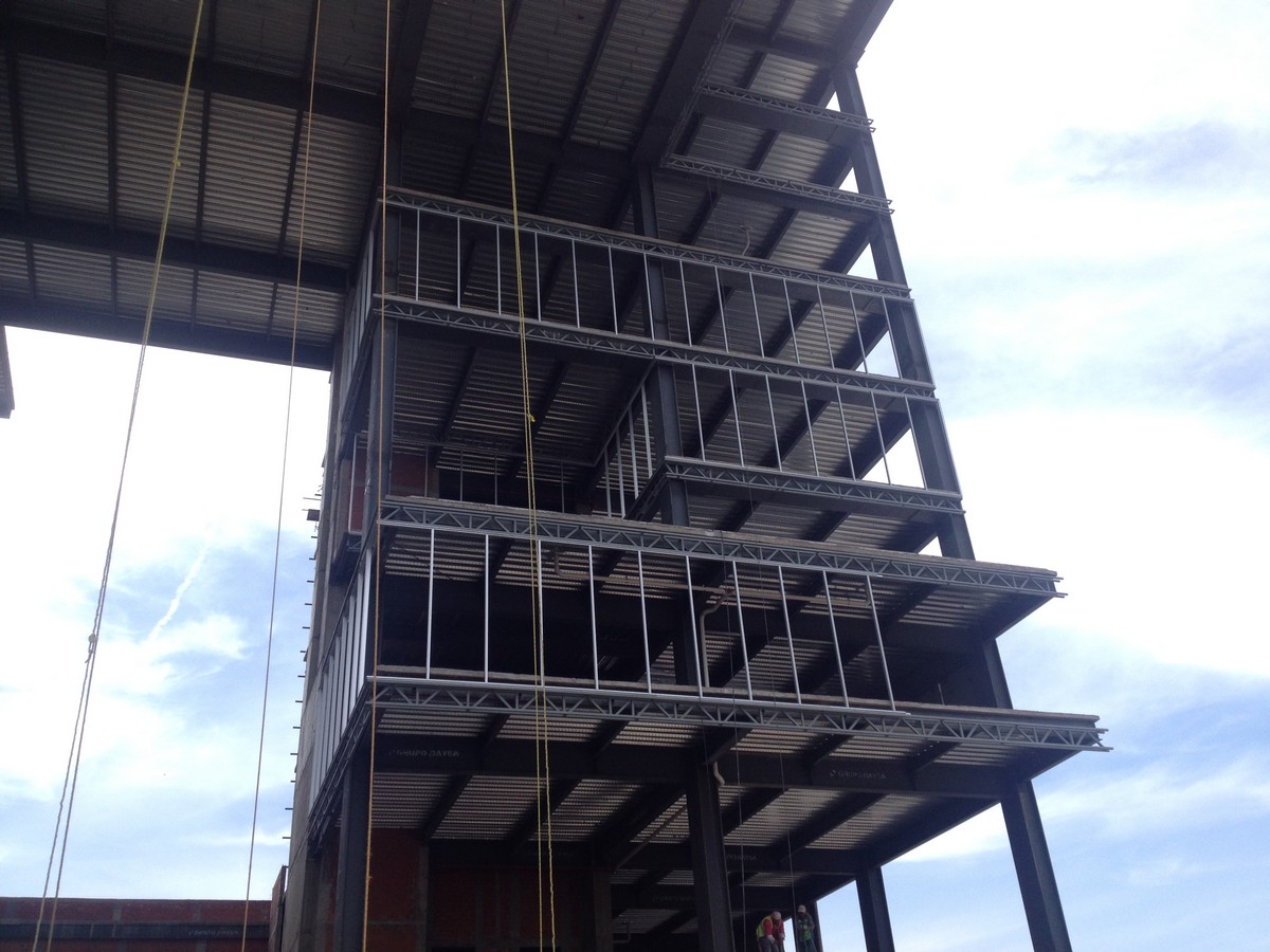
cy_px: 476
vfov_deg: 40.7
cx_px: 635
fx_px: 1284
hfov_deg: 52.6
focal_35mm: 35
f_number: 2.4
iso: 64
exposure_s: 1/986
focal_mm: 4.28
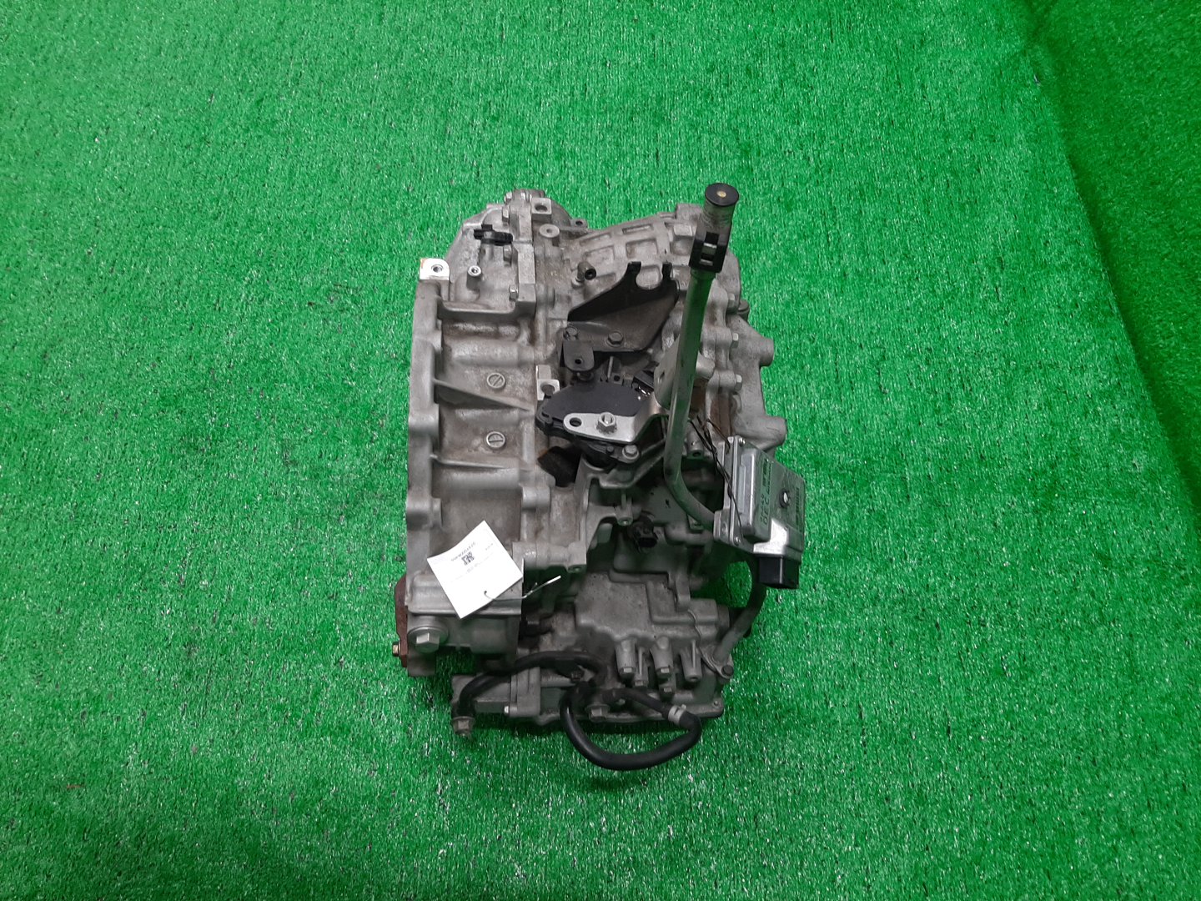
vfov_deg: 53.1
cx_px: 600
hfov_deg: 67.3
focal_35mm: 26
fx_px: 902
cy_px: 450
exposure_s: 1/50
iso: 79
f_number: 1.7
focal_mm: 3.93
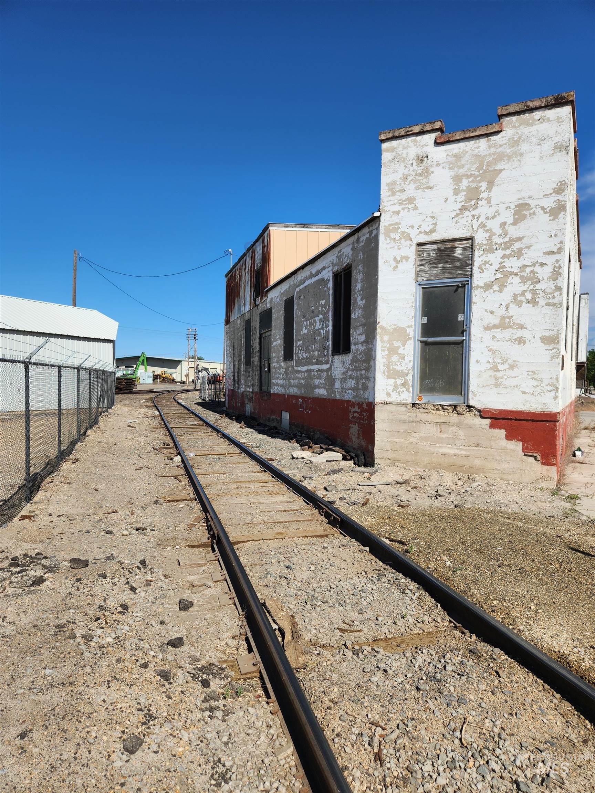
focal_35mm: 23
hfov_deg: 58.9
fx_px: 527
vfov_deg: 73.9
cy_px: 396
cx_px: 298
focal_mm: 5.4
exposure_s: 1/2586
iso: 20
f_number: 1.8
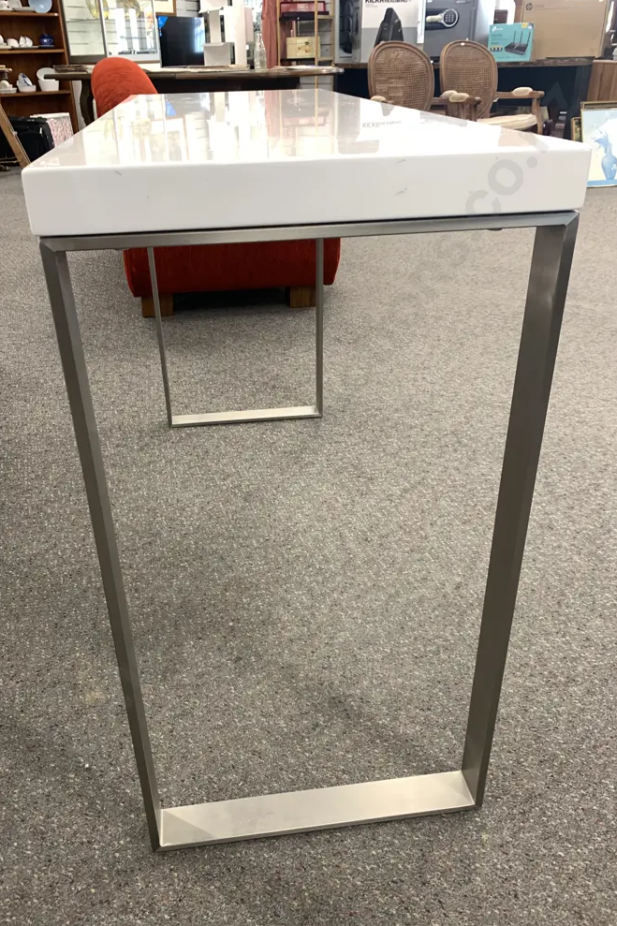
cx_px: 282
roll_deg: +0.9
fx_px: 720
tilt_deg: -29.9
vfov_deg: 65.5
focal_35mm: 28
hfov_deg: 46.3
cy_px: 475
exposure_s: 1/50
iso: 100
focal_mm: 4.25
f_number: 1.8
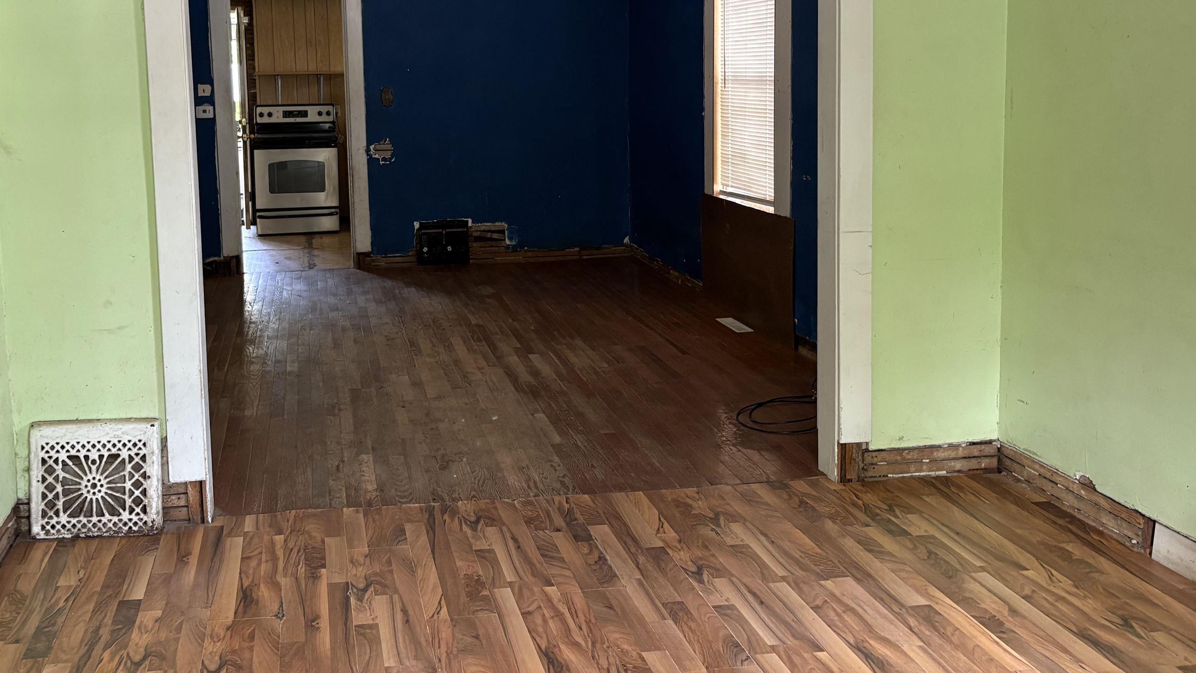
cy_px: 177
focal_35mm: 36
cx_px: 443
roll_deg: +1.7
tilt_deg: -3.7
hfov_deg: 54.6
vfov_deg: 32.3
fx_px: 1142
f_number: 1.6
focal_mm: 5.96
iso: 250
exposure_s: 1/60
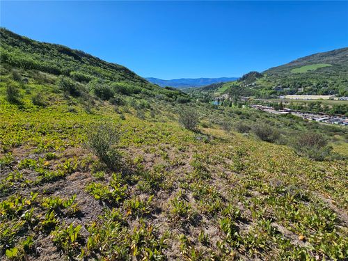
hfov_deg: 106.2
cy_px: 130
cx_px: 174
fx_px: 131
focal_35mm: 13
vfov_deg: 89.9
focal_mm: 2.2
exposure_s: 1/2192
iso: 50
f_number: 2.2
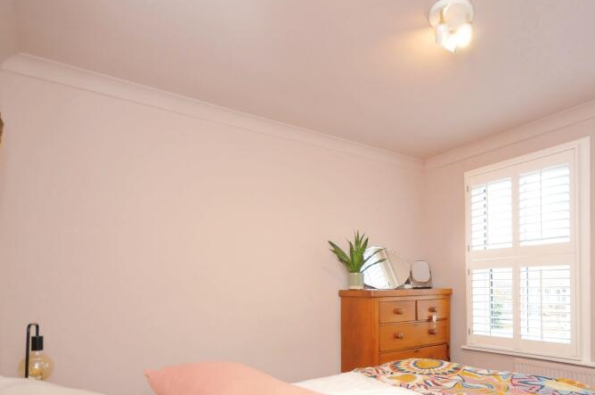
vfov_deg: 53.2
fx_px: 379
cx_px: 386
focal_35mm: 23
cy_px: 280
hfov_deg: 74.3
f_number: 7.1
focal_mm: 10
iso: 1100
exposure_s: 1/60
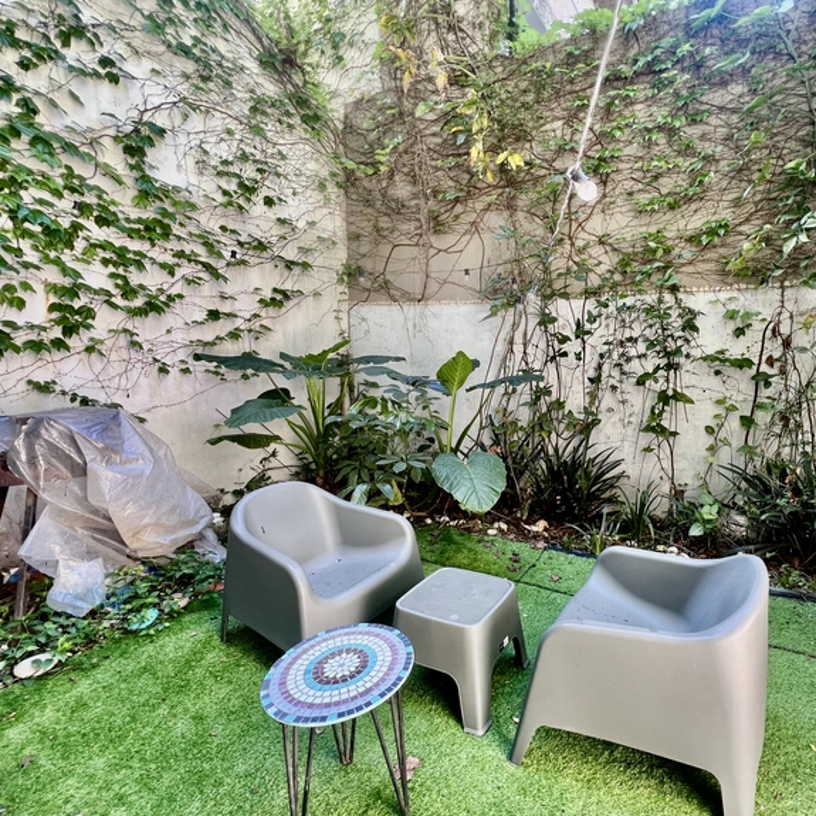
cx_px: 512
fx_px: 427
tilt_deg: -7.3
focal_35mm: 16
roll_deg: -1.0
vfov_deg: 87.4
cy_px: 419
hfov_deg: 85.6
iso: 100
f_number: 1.8
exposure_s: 1/99
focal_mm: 1.57
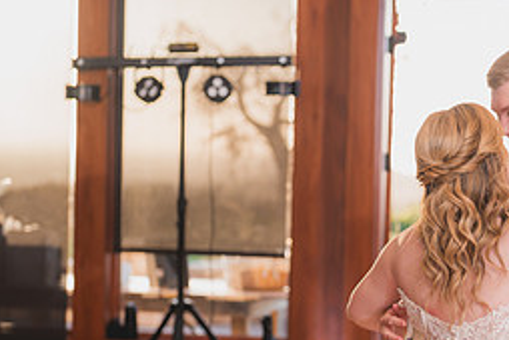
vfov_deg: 12.0
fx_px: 1614
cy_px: 241
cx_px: 469
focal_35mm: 114
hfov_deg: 17.6
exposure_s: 1/250
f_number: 1.8
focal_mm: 50
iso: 125
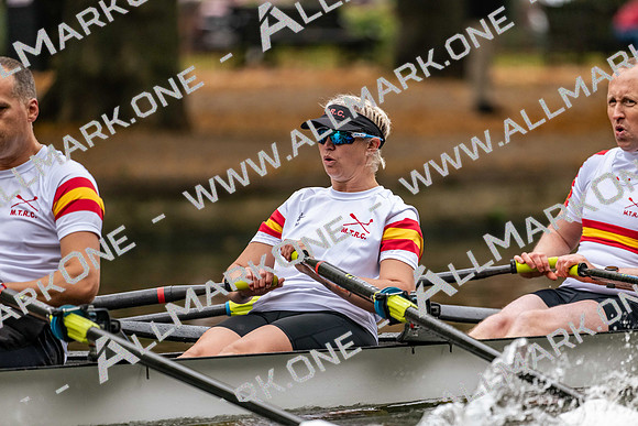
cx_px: 319
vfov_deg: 3.4
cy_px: 213
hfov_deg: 5.2
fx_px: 7090
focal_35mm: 400
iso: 2500
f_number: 4.5
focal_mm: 400
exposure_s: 1/2500
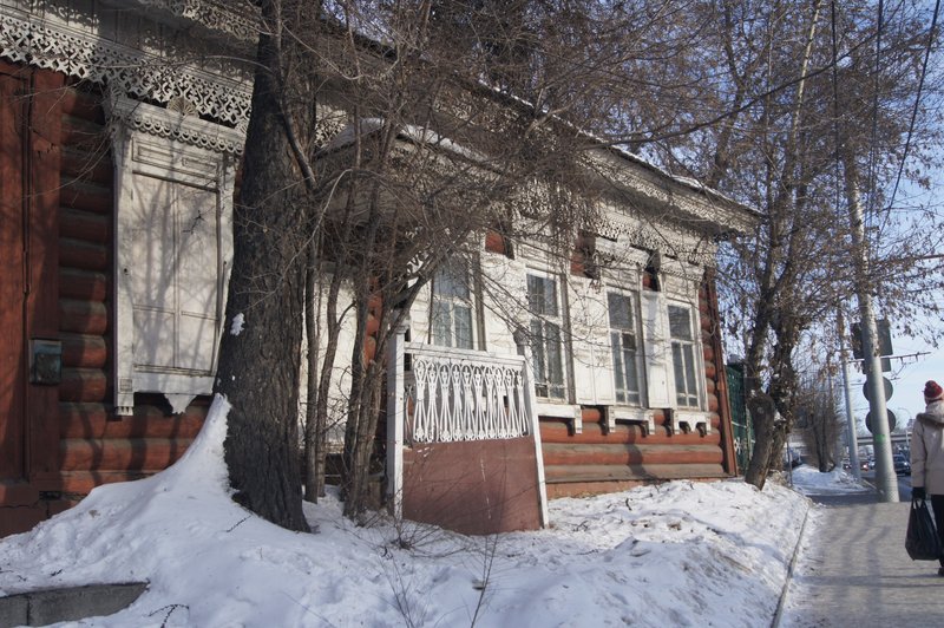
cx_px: 472
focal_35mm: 39
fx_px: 1022
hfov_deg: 49.6
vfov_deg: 34.2
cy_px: 314
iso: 200
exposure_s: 1/160
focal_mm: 26
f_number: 11
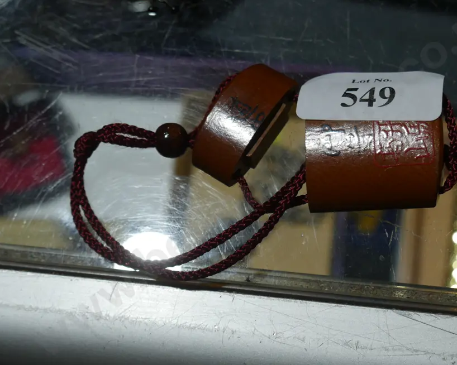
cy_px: 179
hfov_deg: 28.7
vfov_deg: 23.1
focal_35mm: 66
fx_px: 892
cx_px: 268
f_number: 5.3
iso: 200
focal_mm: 27
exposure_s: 1/100
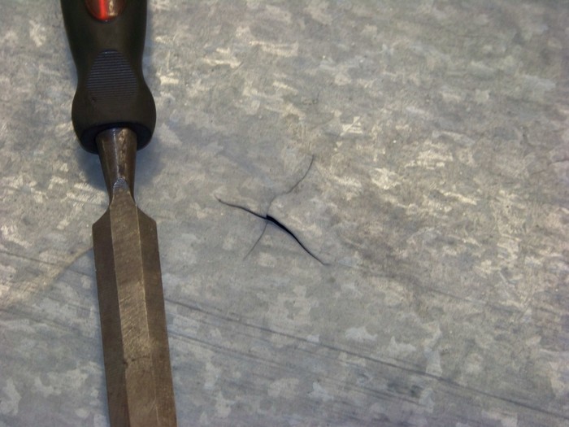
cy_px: 214
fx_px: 2433
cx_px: 284
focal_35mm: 148
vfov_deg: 10.0
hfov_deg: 13.3
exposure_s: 1/40
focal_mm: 24
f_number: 3.2
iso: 200
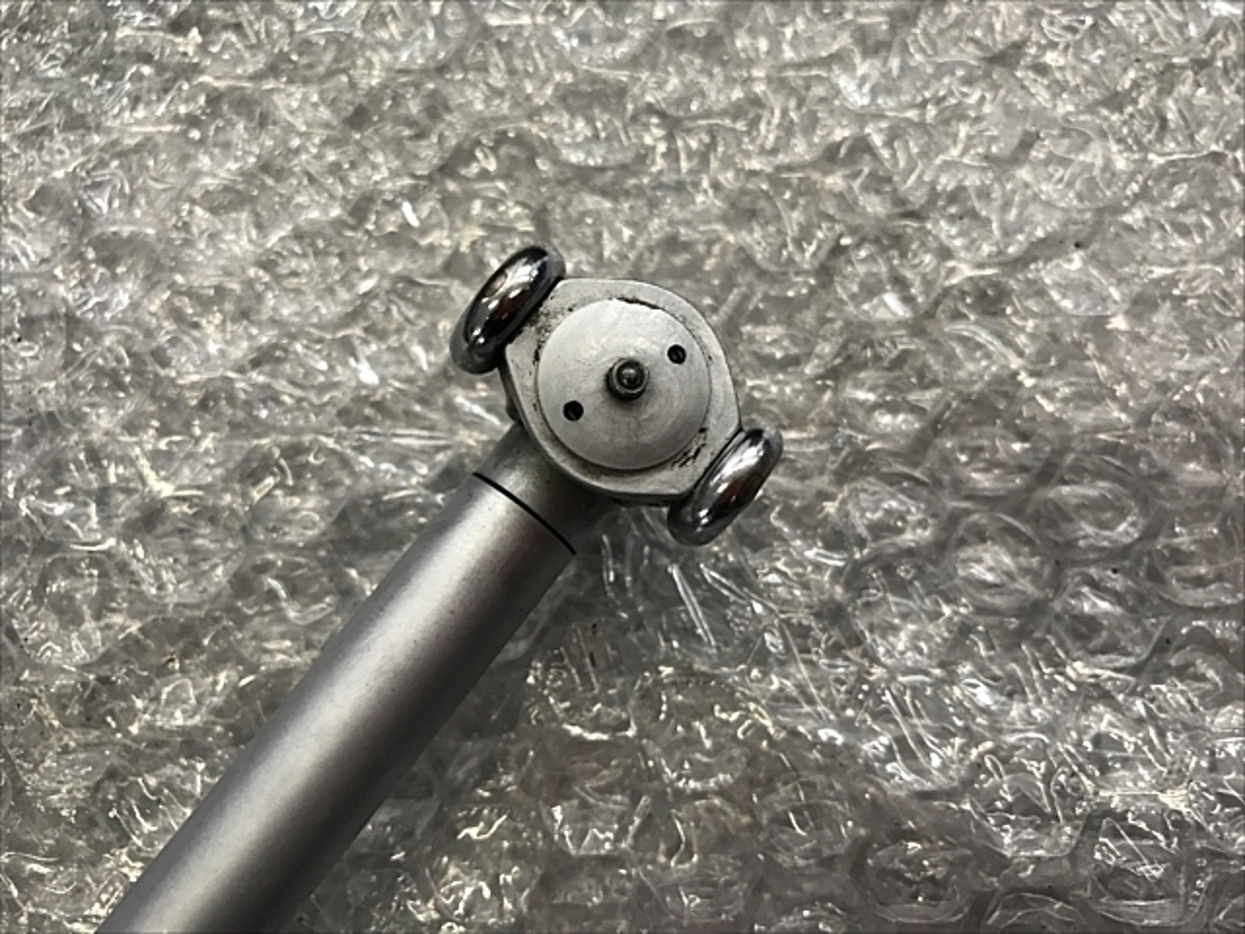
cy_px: 467
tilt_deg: -77.7
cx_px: 622
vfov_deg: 49.7
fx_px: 1007
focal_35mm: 28
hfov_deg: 63.4
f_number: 1.8
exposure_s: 1/40
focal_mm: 3.99
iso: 25
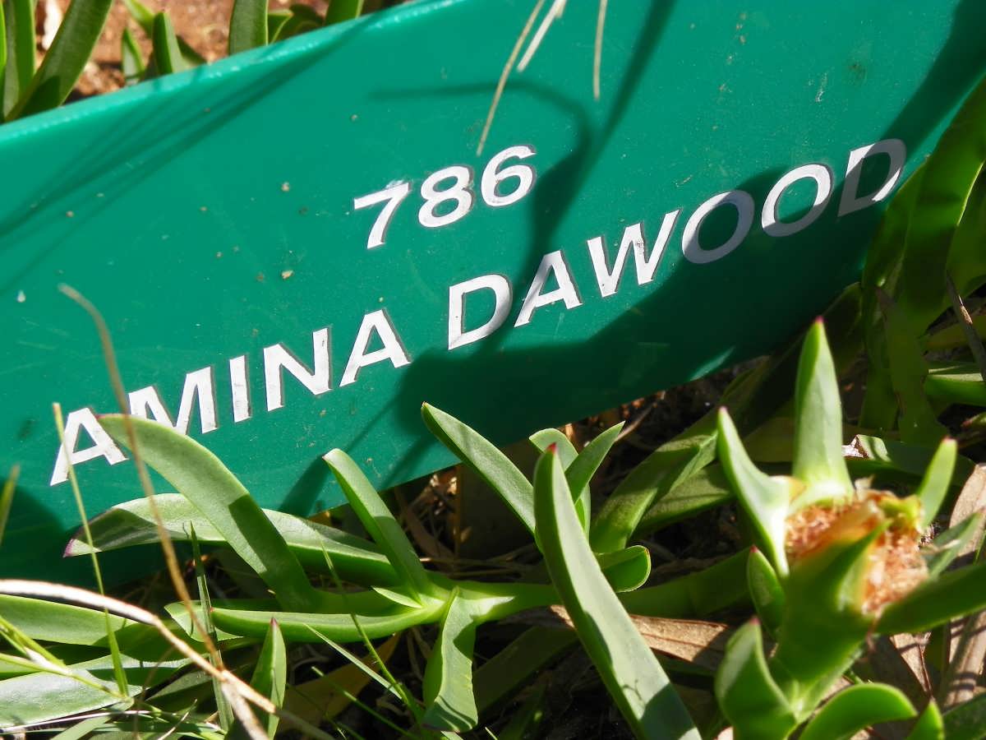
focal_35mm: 95
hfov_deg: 20.7
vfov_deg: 15.6
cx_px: 493
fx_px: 2706
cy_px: 370
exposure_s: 1/200
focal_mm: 16.9
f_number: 4.5
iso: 64
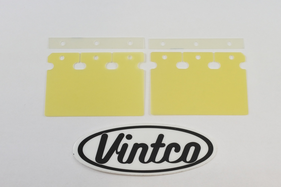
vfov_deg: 33.4
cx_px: 147
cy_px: 93
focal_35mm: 40
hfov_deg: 48.4
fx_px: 312
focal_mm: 13.7
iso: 400
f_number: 4
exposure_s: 1/200
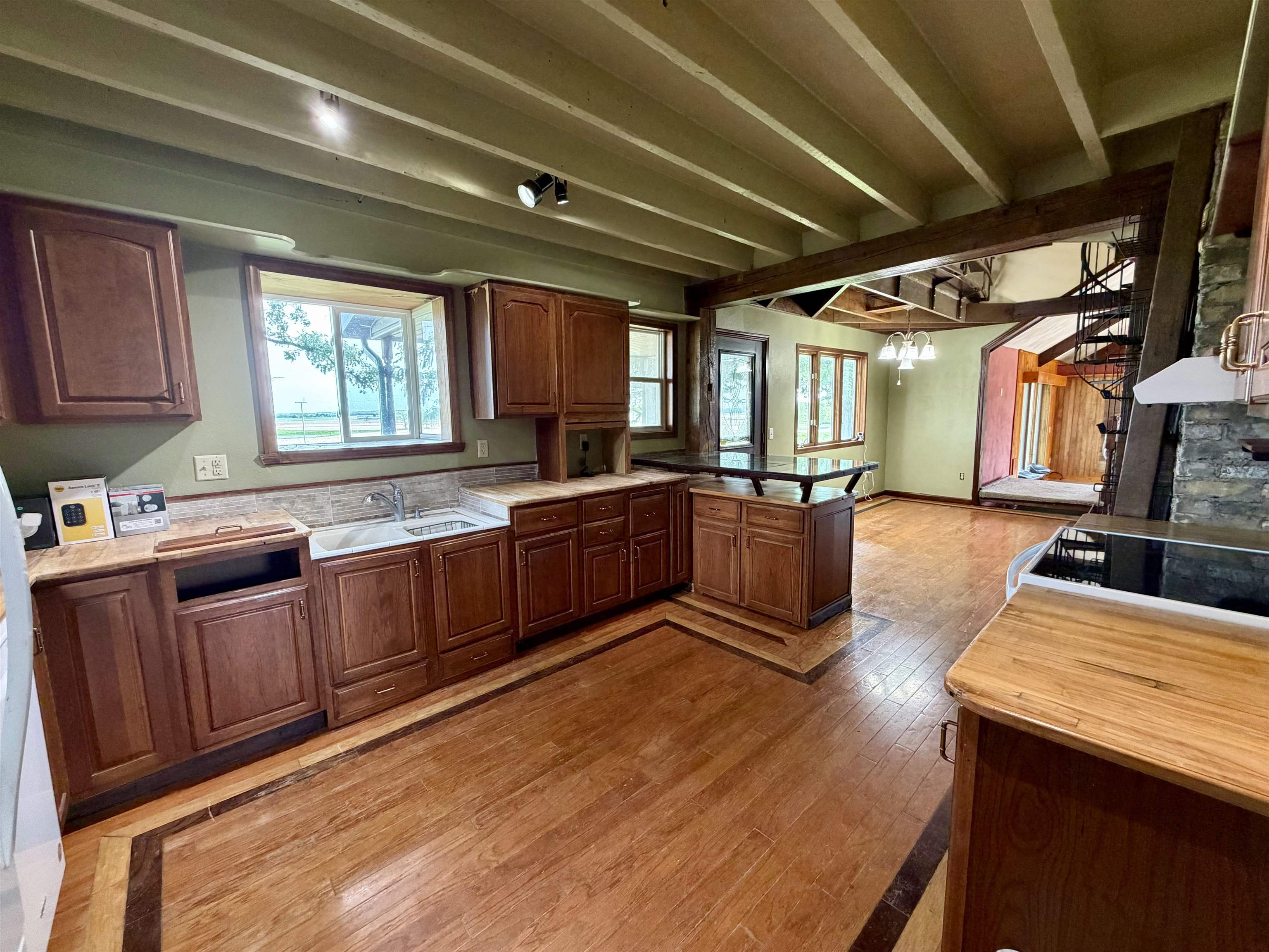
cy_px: 476
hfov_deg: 102.1
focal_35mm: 14
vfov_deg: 85.7
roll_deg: +1.6
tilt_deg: -7.6
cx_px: 634
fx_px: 513
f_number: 2.2
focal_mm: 2.22
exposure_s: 1/60
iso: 320
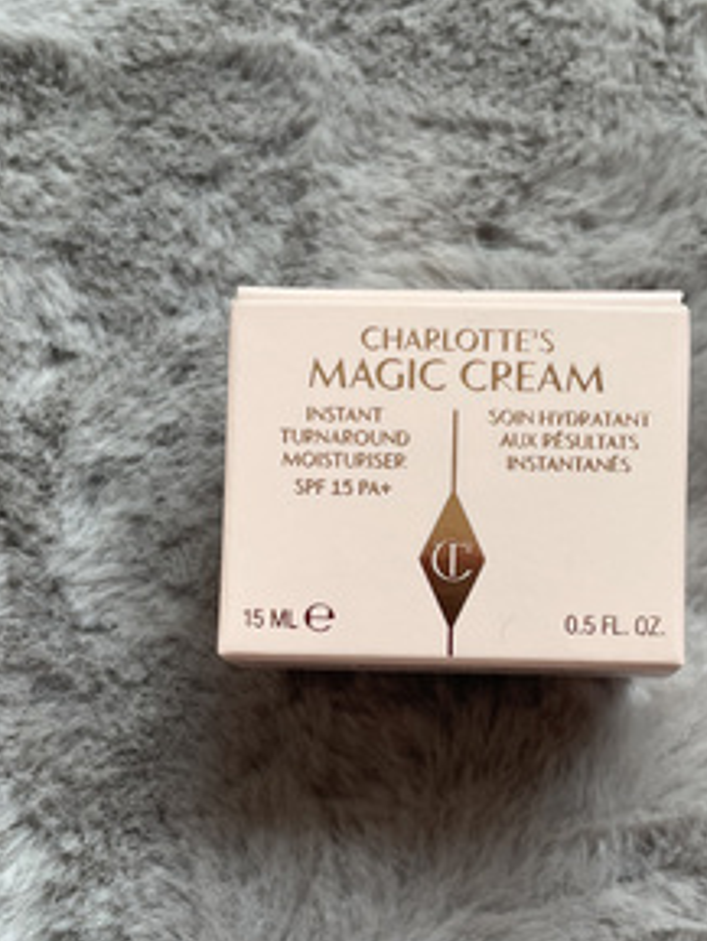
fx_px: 1225
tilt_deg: -77.2
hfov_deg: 31.9
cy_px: 567
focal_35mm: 45
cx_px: 471
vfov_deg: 41.9
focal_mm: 4.2
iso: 100
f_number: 1.6
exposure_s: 1/121
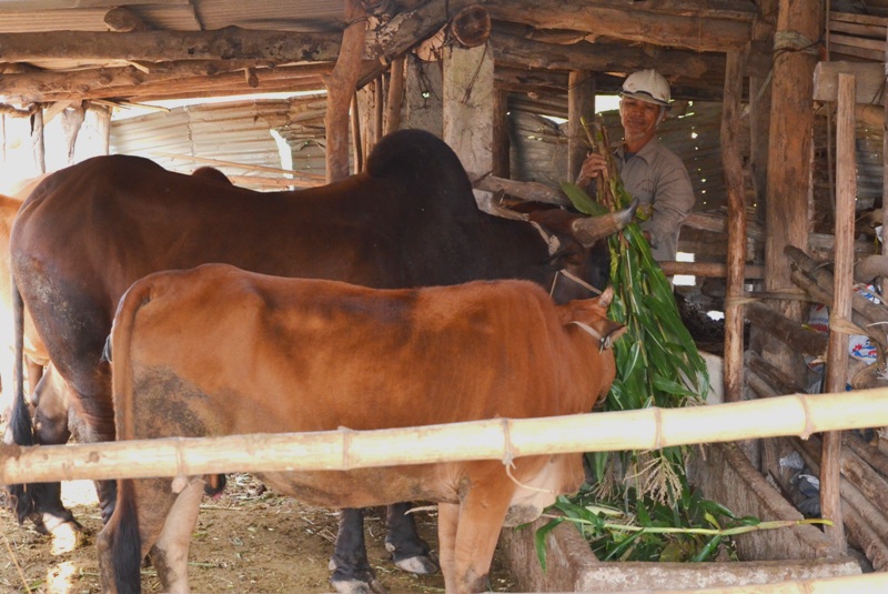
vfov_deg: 25.8
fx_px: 1296
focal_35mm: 52
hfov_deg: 37.8
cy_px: 297
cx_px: 444
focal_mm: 35
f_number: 5.6
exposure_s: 1/250
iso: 1600
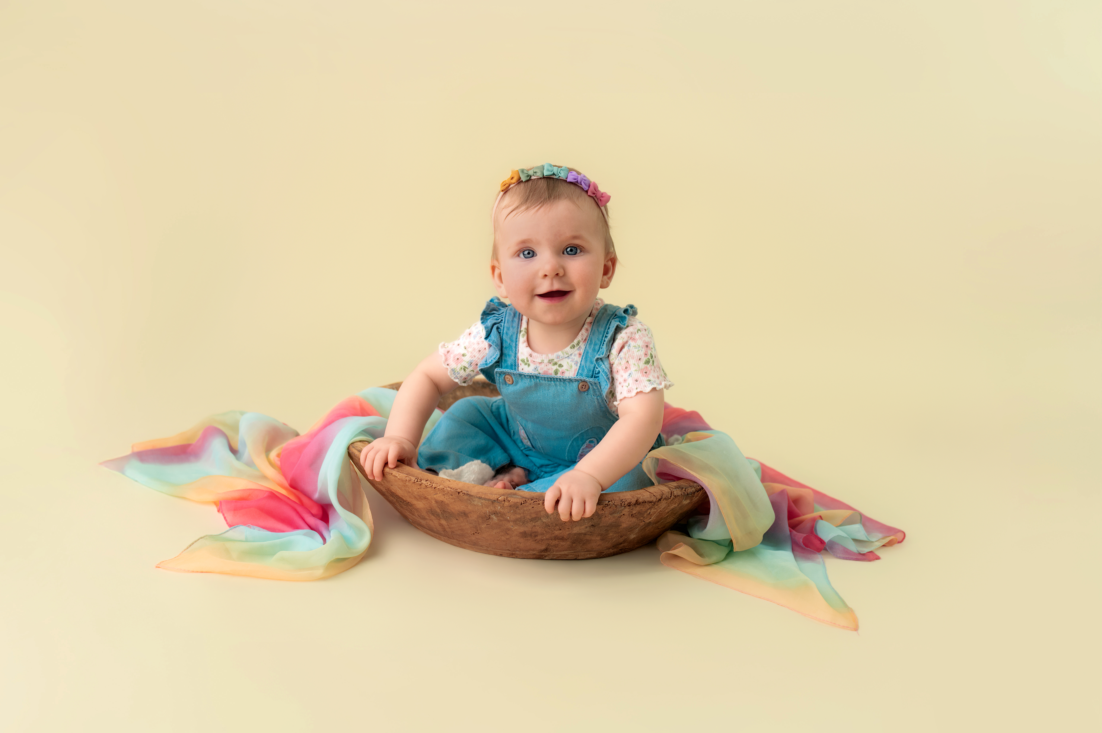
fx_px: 1101
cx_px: 551
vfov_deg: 36.8
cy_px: 366
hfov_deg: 53.2
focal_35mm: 36
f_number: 4
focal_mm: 36
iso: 500
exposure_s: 1/250
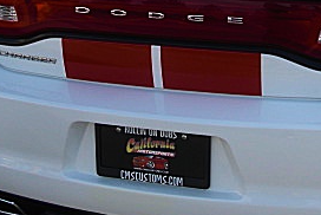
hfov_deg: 23.1
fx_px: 785
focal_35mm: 88
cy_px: 6
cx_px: 192
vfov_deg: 15.3
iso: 50
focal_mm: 6.3
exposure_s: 1/250
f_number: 2.8
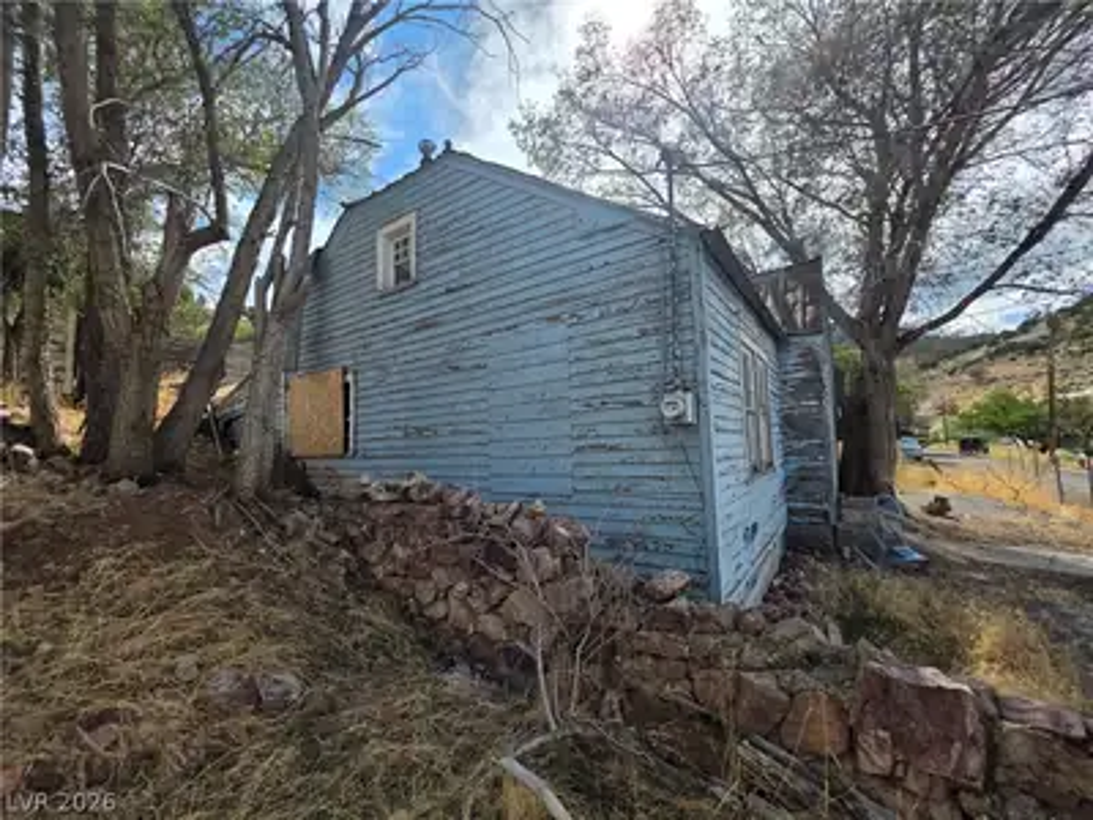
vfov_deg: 89.9
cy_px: 410
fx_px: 410
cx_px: 546
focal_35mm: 13
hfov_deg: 106.2
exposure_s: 1/1728
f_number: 1.9
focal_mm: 2.2
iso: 32
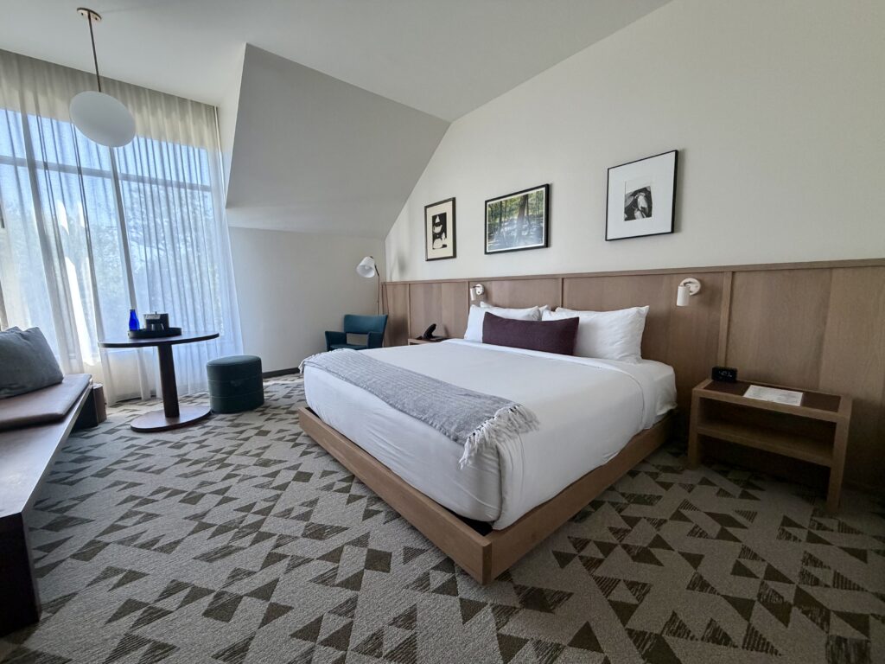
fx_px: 358
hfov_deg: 102.1
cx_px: 442
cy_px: 332
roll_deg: +1.0
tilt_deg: -7.3
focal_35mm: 14
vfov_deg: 85.7
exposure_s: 1/120
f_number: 2.2
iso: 320
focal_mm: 2.22
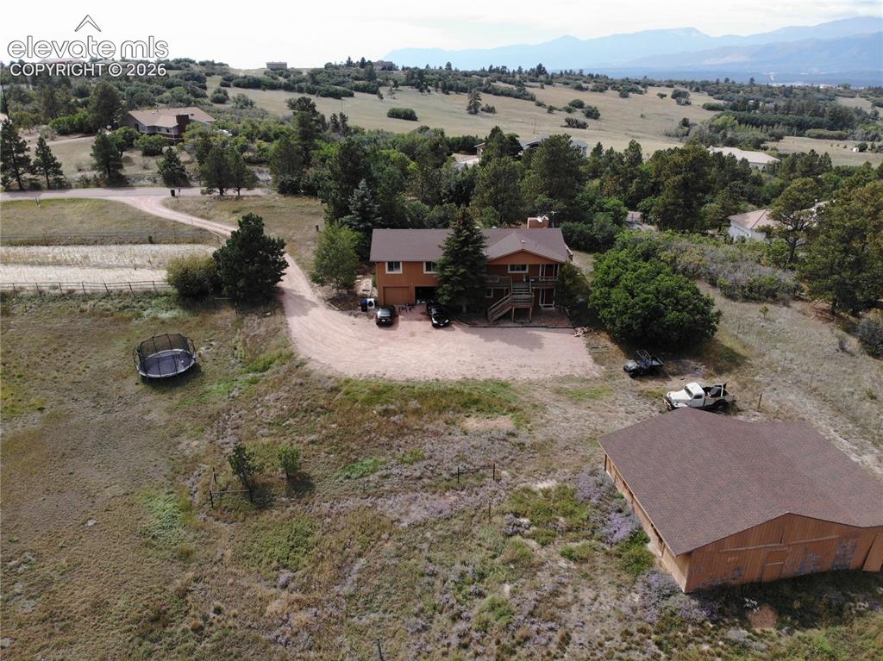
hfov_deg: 71.6
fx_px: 612
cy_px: 330
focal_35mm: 24
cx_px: 442
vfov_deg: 56.8
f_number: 2.8
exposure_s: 1/752
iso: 100
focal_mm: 4.5
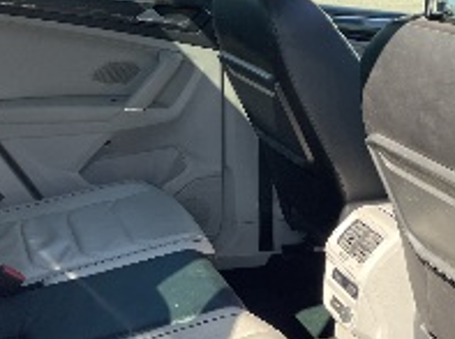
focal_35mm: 55
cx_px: 247
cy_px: 261
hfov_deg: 35.0
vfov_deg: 26.1
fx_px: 722
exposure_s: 1/527
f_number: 1.6
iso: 32
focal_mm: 4.2
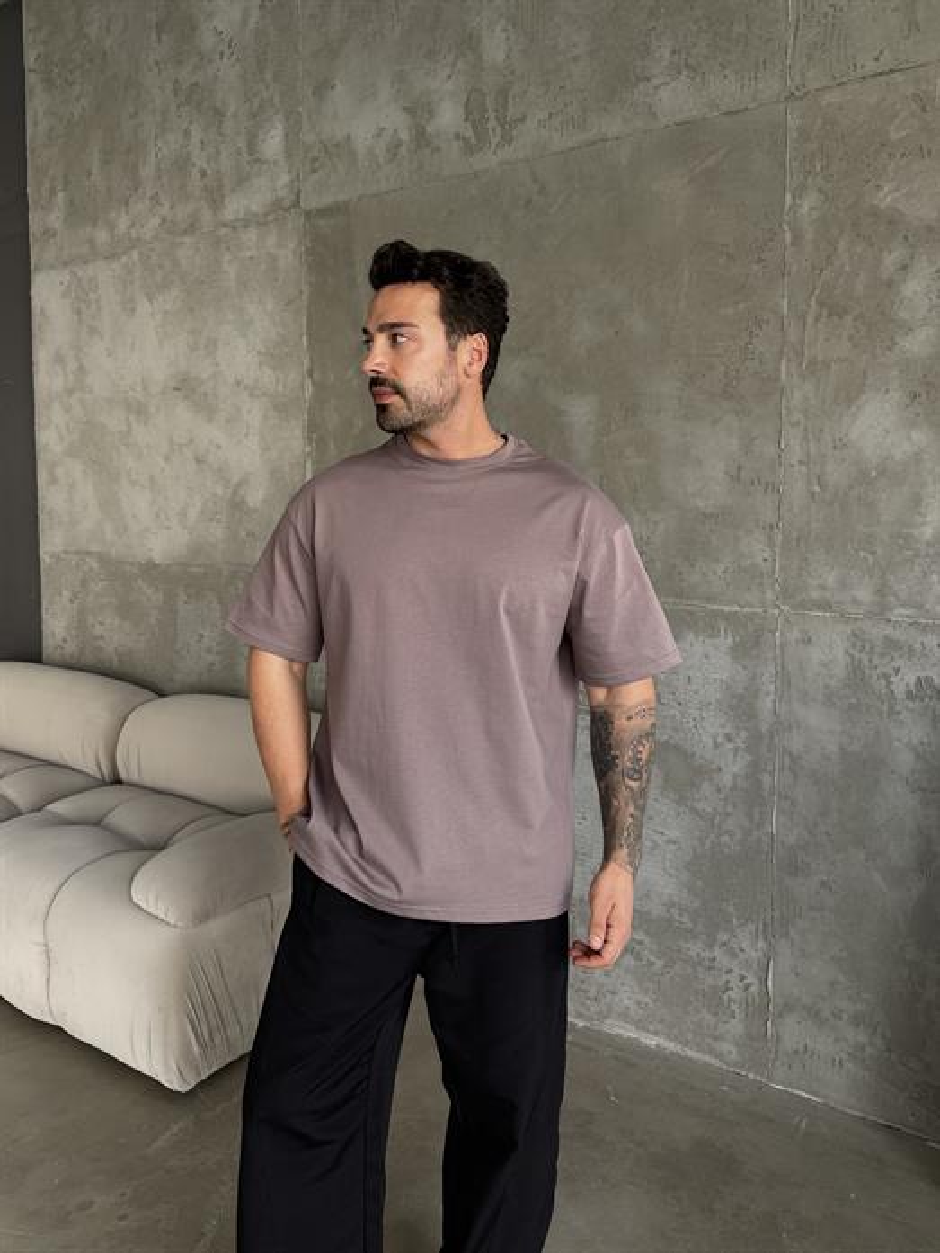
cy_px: 626
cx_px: 470
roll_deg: +0.4
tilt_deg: -3.5
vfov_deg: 71.6
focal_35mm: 24
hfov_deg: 56.8
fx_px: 869
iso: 160
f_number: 1.78
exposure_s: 1/121
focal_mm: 6.76
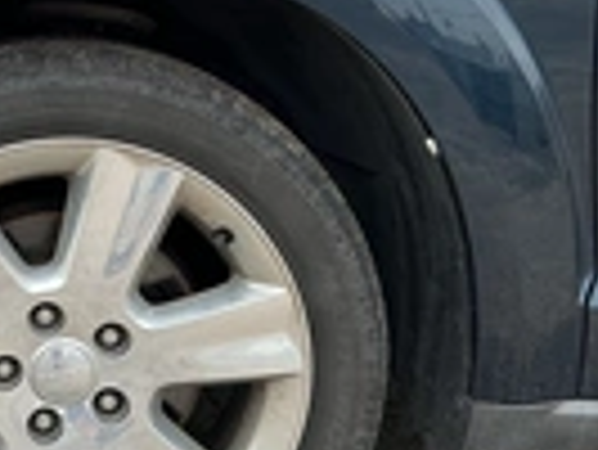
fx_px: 1452
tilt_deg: -11.1
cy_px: 176
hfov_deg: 21.6
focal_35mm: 84
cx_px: -112
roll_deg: -1.9
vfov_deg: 17.6
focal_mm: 3
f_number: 1.8
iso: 25
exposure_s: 1/709
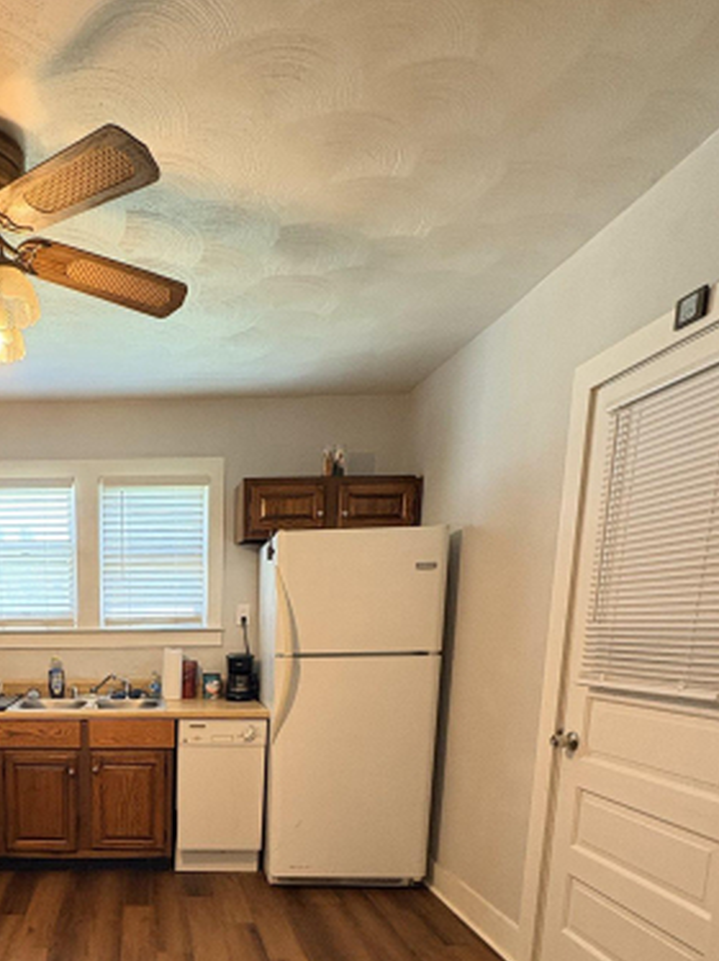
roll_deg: +0.6
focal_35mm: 25
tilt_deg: -10.2
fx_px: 693
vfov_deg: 64.0
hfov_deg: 50.8
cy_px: 754
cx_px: 126
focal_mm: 2.22
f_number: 2.2
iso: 250
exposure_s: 1/60
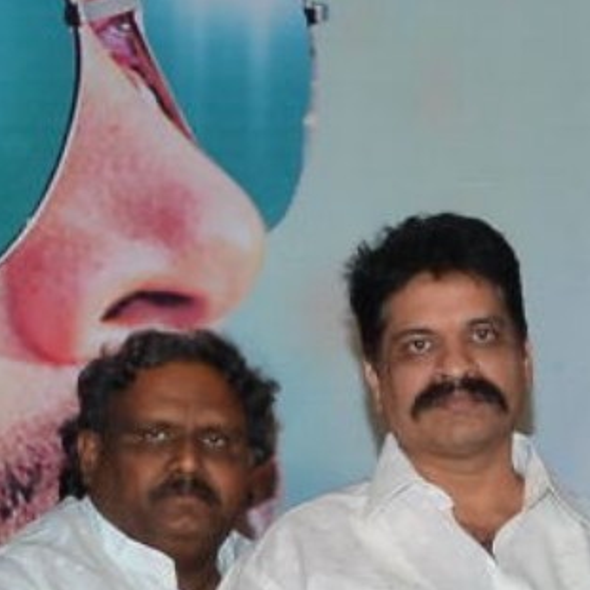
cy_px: 906
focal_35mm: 195
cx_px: 415
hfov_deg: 9.0
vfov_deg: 8.7
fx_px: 3762
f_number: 6.3
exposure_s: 1/125
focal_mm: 21
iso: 1000
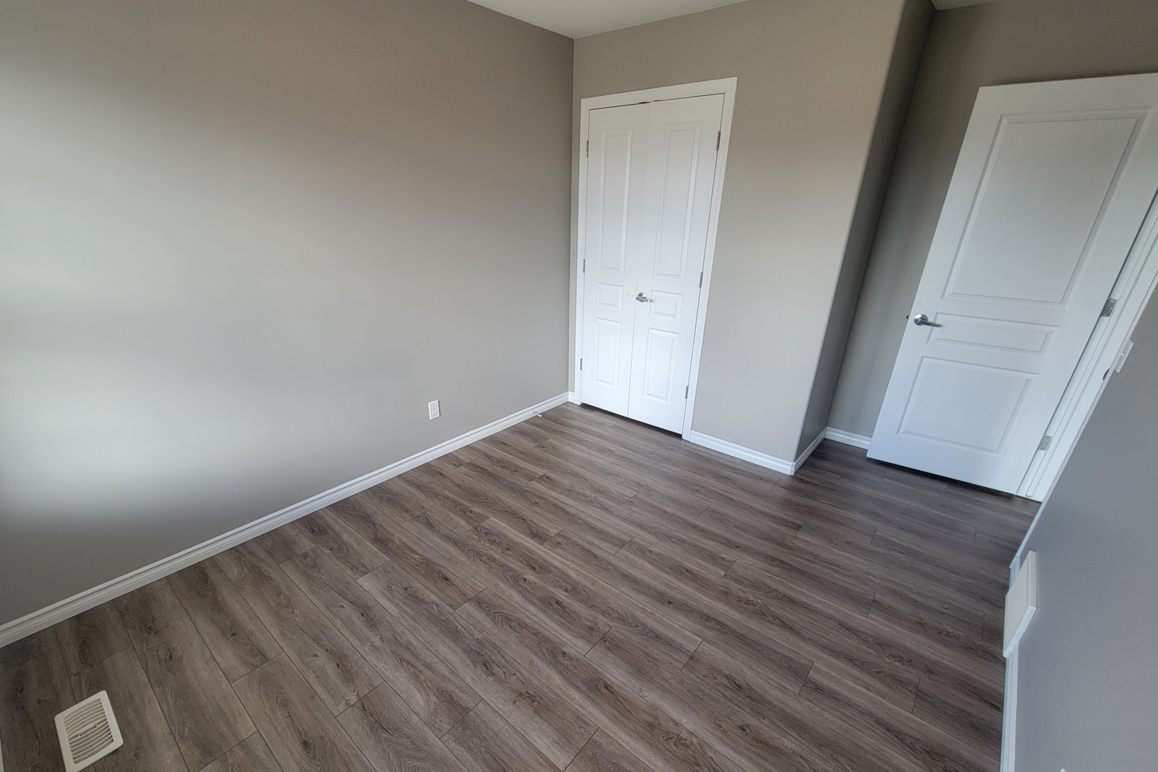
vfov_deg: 81.0
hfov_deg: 104.2
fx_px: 450
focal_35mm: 14
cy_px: 424
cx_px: 565
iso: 100
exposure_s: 1/60
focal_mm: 2.2
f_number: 2.2
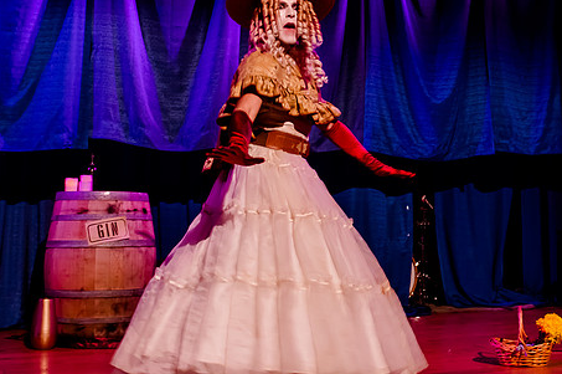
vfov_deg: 25.4
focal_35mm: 53
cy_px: 132
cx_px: 397
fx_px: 826
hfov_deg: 36.9
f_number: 2.8
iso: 2500
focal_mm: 24
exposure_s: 1/15
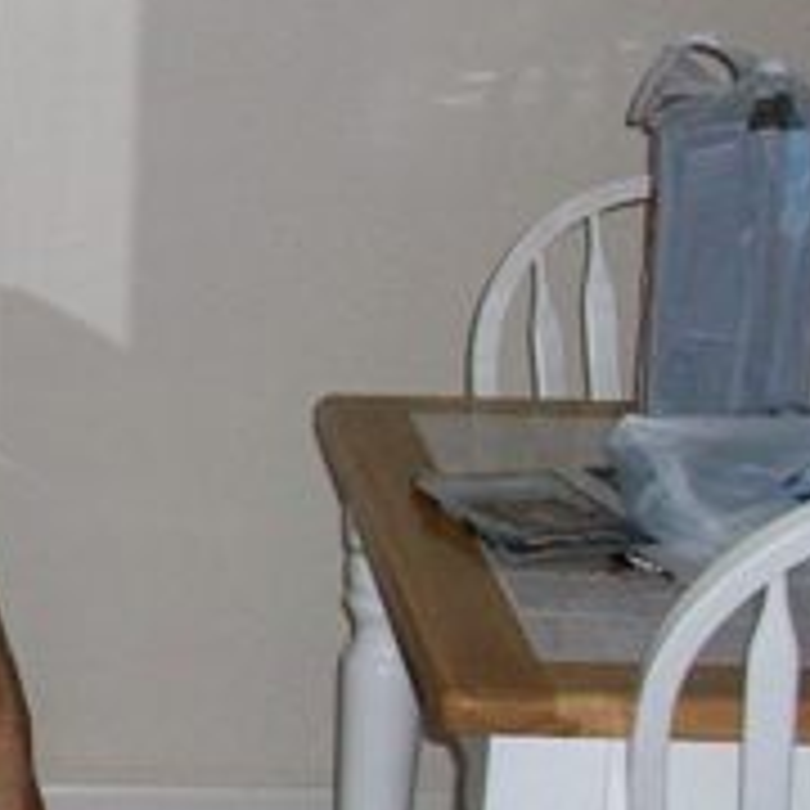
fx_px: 2833
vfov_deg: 16.3
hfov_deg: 15.1
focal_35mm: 107
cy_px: 392
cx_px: -382
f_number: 2.8
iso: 160
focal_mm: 5.7
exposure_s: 1/60
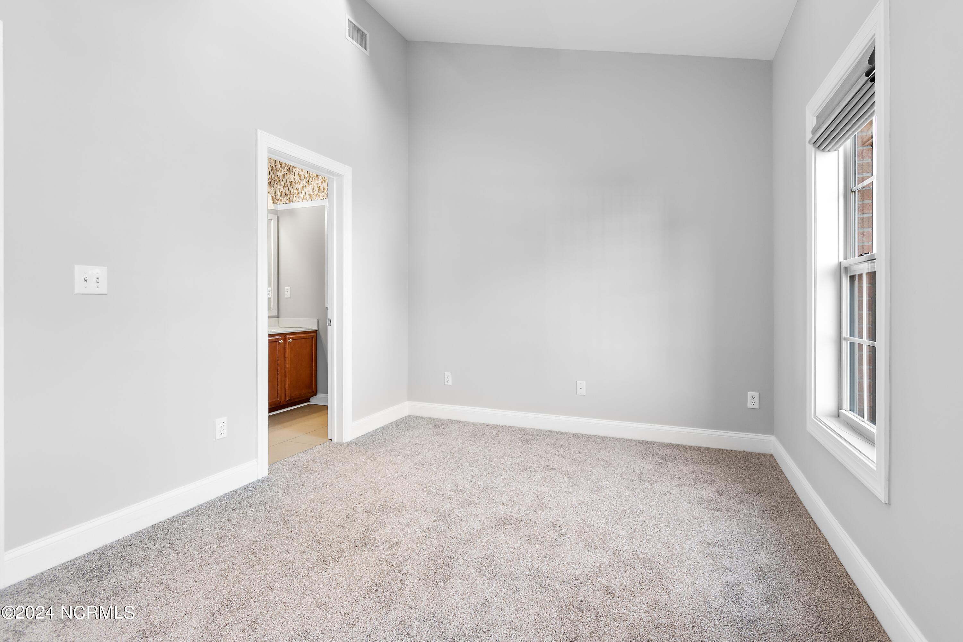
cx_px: 482
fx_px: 428
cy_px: 321
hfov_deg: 96.7
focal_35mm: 16
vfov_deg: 73.7
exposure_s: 1/3
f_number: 4.8
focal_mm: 11
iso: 100
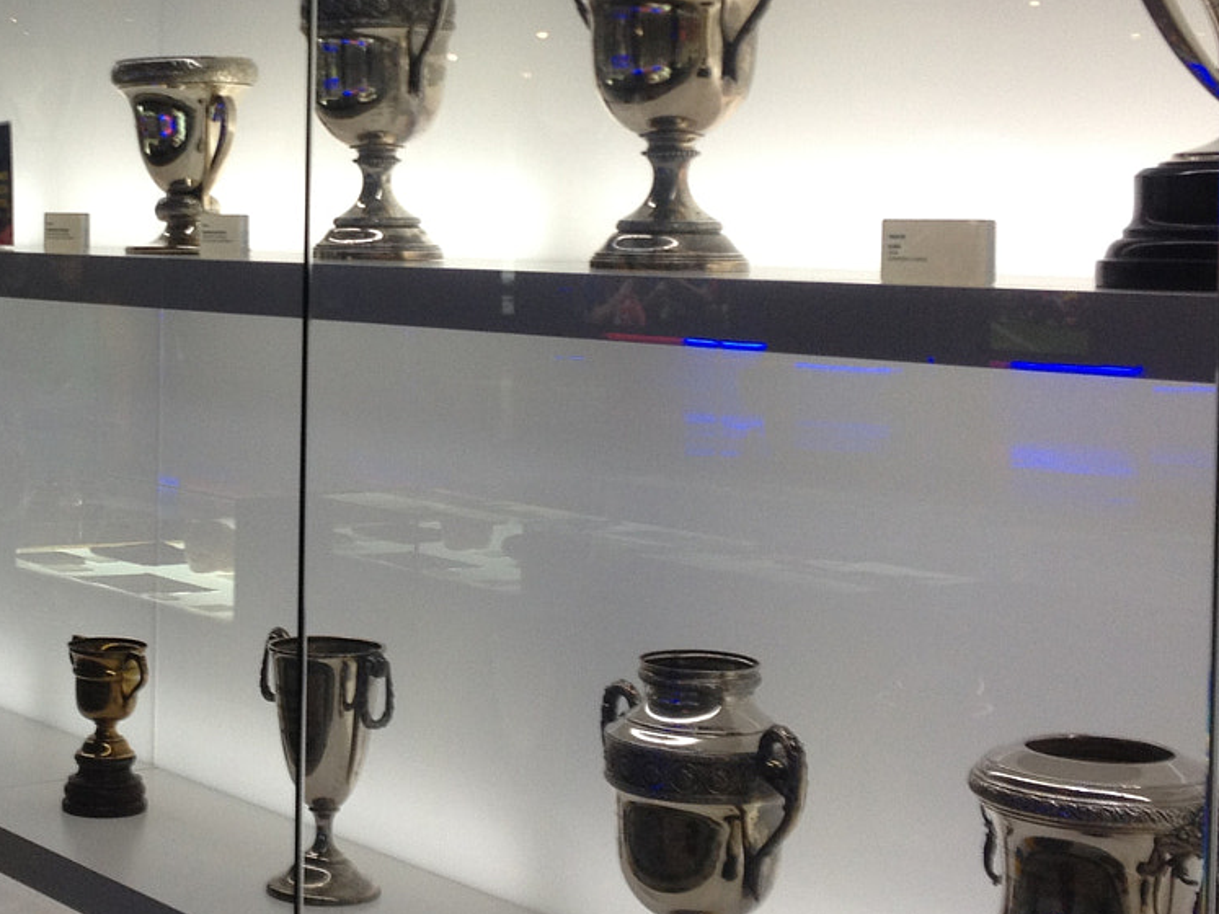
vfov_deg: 19.6
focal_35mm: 75
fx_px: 2641
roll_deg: -1.6
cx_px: 214
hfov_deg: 25.5
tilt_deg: -5.8
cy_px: 323
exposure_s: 1/24
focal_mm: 4.28
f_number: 2.4
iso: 50
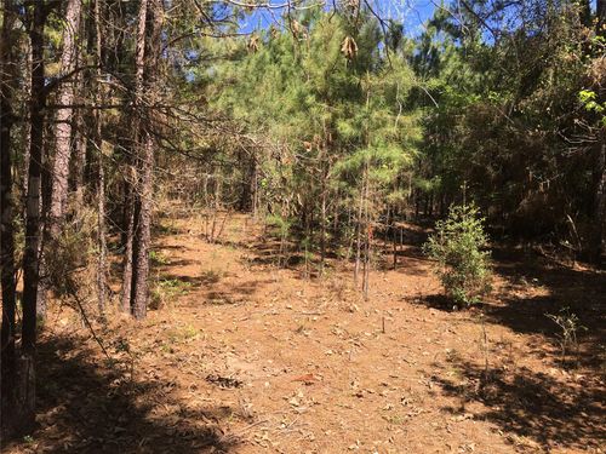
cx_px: 303
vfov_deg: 48.2
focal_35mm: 29
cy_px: 227
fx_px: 508
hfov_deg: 61.7
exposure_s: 1/625
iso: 25
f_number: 2.2
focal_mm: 4.15
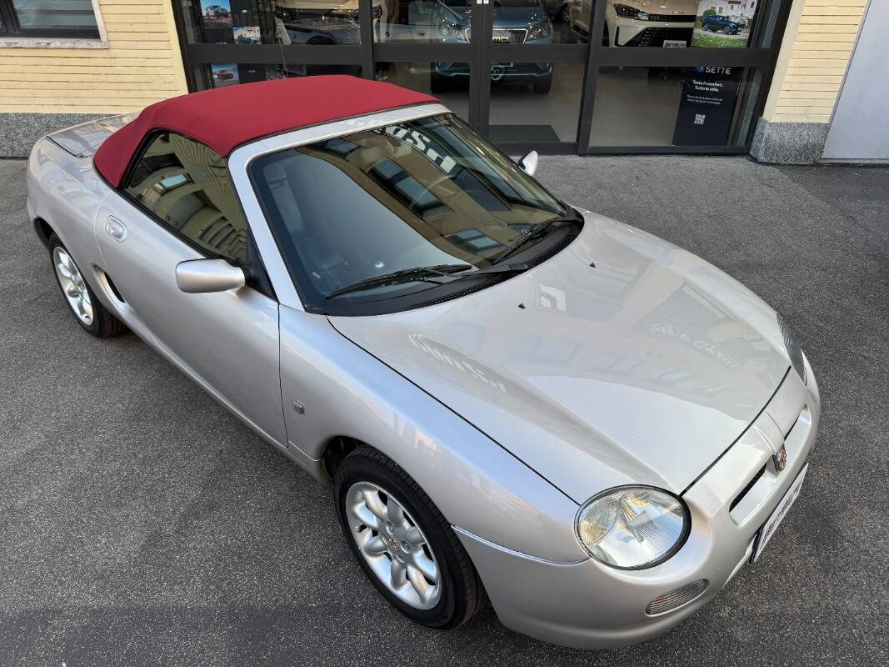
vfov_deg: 56.8
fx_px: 616
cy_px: 334
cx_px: 444
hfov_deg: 71.6
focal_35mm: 24
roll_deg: -1.6
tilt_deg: -32.2
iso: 80
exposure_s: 1/621
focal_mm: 6.76
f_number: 1.78
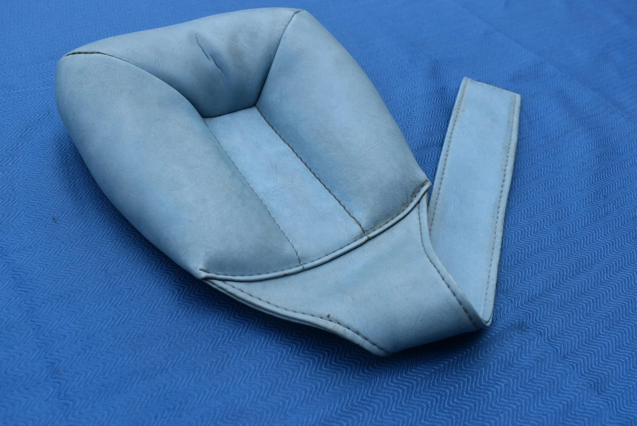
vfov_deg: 38.4
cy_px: 213
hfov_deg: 55.1
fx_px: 611
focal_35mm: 34
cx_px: 318
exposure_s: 1/500
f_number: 8
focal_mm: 23
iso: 200
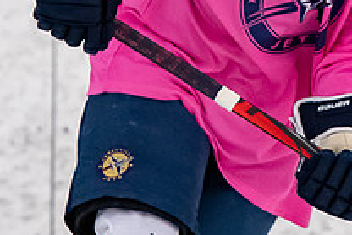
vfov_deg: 1.1
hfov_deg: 1.7
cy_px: -107
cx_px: 401
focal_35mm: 1235
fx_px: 12084
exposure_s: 1/800
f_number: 3.5
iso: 2000
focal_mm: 200
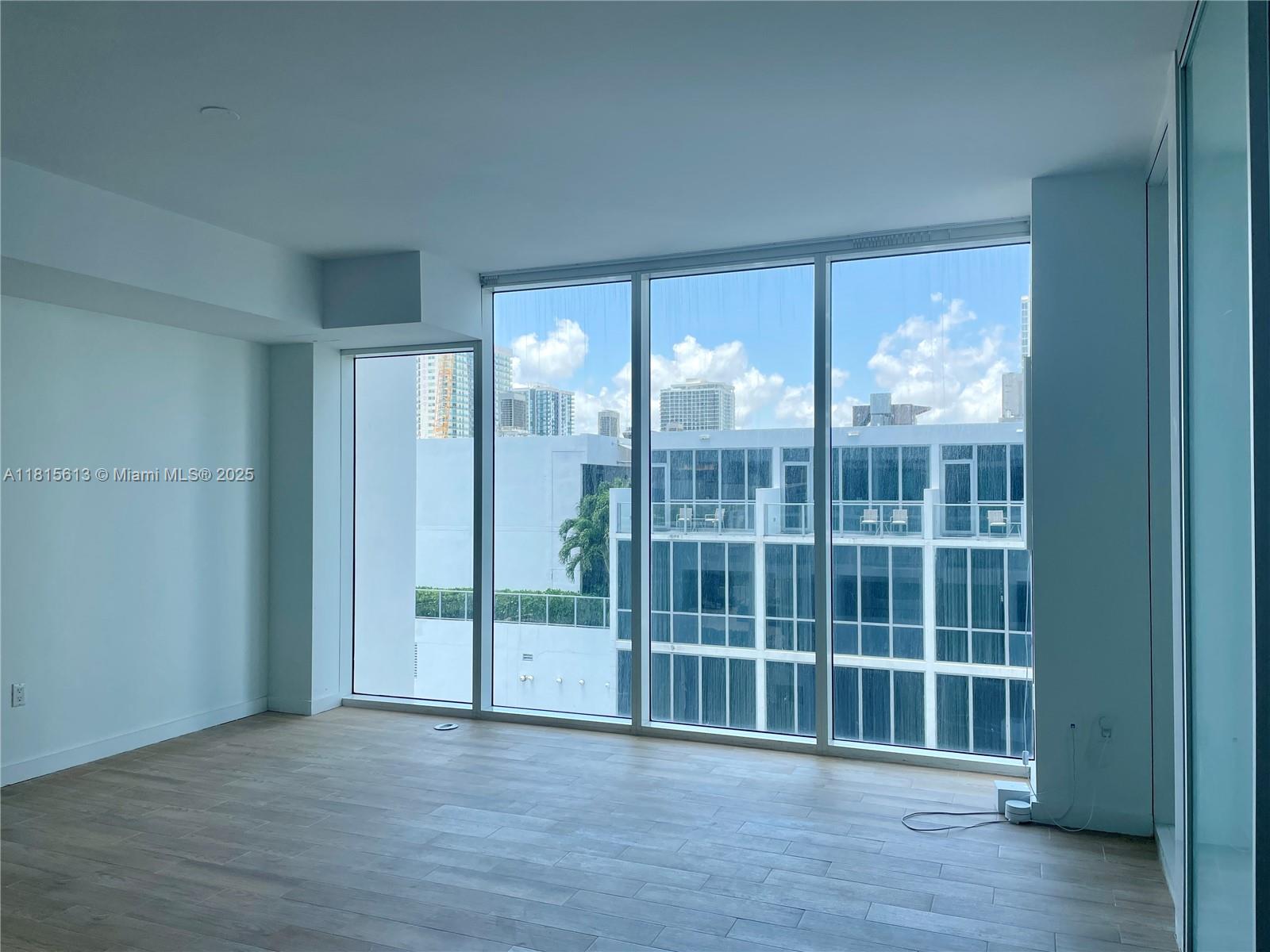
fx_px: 954
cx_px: 635
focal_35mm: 26
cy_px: 476
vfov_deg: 53.1
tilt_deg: +0.9
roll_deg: -0.3
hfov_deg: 67.3
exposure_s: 1/720
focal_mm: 4.2
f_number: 1.6
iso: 32
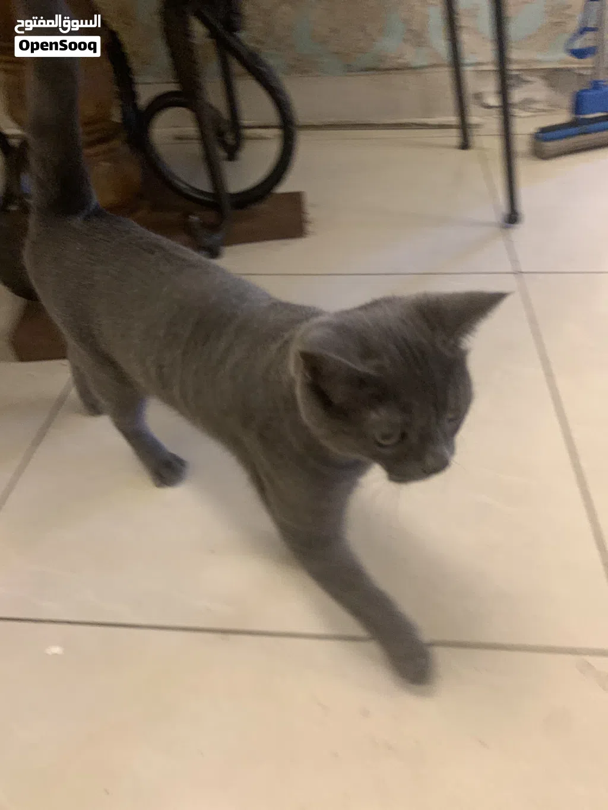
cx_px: 304
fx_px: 609
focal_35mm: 26
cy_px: 405
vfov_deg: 67.3
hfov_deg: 53.1
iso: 400
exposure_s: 1/34
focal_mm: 4.25
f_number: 1.8
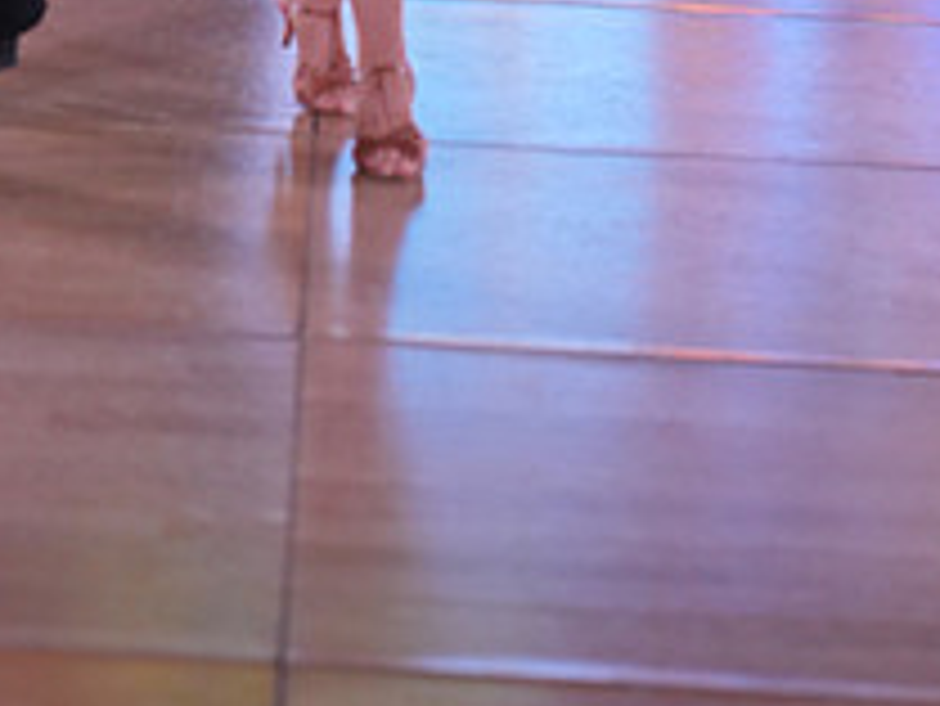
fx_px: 4347
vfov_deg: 8.9
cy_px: -571
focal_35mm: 160
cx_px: 178
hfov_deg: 12.3
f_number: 4
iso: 1600
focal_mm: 60
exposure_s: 1/400
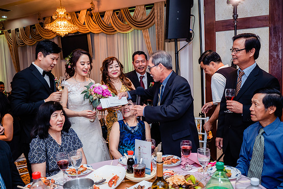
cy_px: 94
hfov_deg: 58.7
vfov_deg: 41.1
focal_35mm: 32
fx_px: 252
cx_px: 142
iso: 1600
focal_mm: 32
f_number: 4.5
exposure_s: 1/160
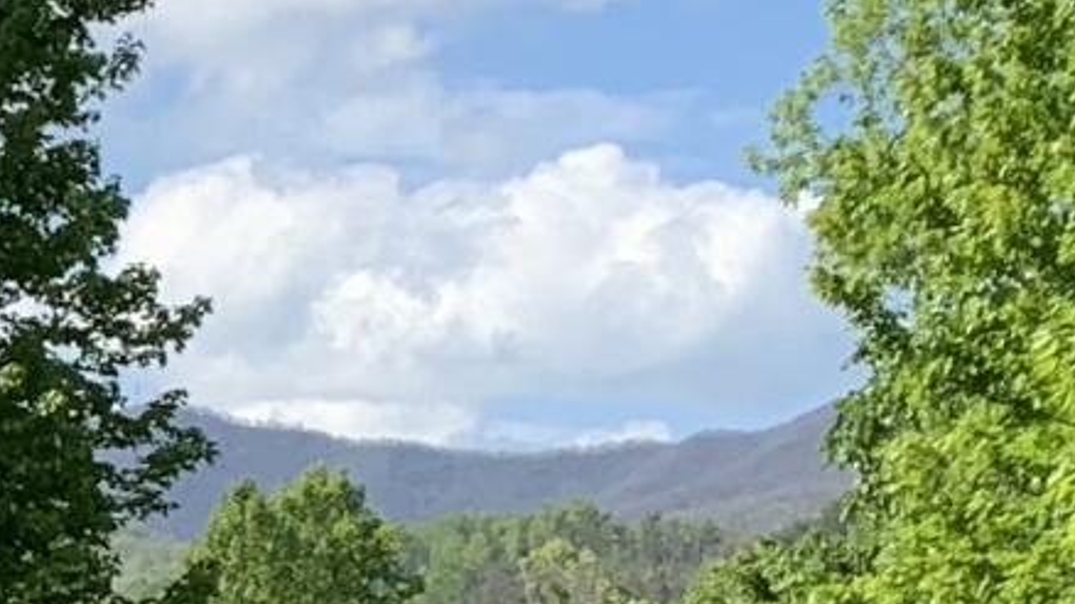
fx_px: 5528
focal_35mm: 194
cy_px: 562
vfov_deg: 6.2
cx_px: -901
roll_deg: -1.5
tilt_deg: +6.0
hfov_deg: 10.4
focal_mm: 4.25
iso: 25
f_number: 1.8
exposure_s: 1/1536
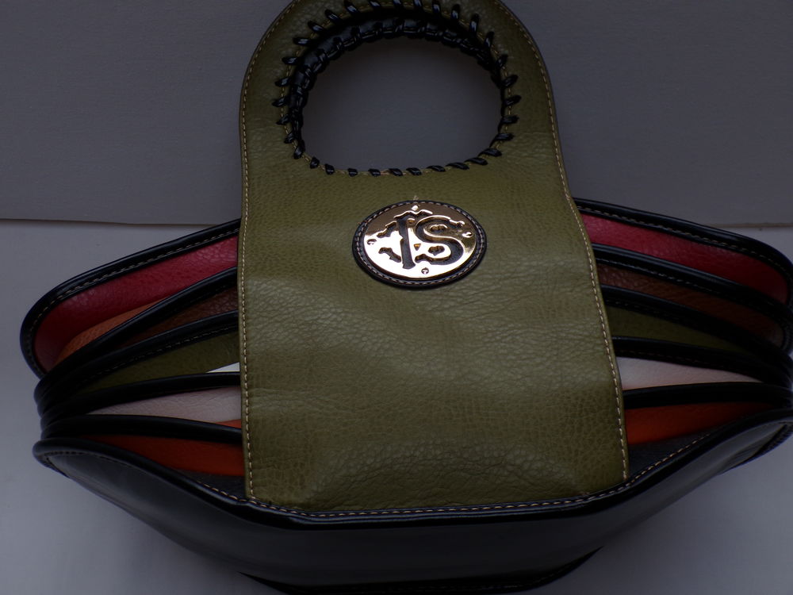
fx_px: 1283
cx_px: 396
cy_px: 298
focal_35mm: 56
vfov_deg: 26.1
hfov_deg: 34.3
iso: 100
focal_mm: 10.1
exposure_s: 1/200
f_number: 3.7
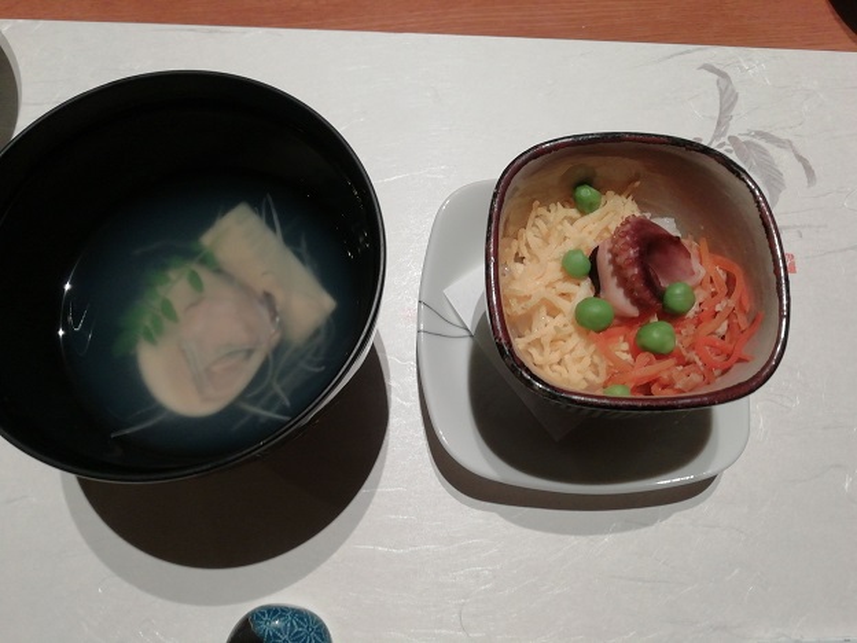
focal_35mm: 26
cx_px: 428
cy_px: 322
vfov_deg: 53.1
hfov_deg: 67.3
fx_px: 644
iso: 80
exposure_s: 1/33.3
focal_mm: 3.46
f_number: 2.2
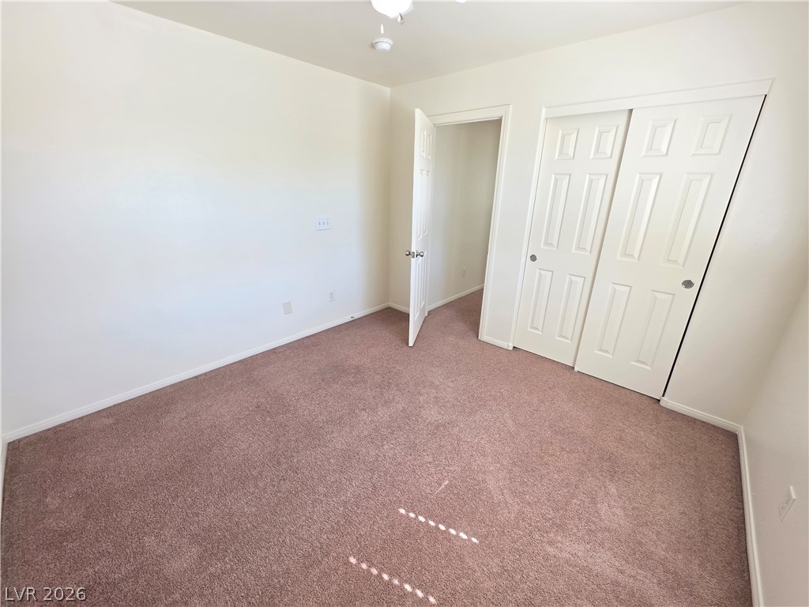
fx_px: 304
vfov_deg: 89.9
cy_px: 304
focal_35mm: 13
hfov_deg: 106.2
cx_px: 404
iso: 125
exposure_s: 1/120
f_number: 1.9
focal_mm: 2.2
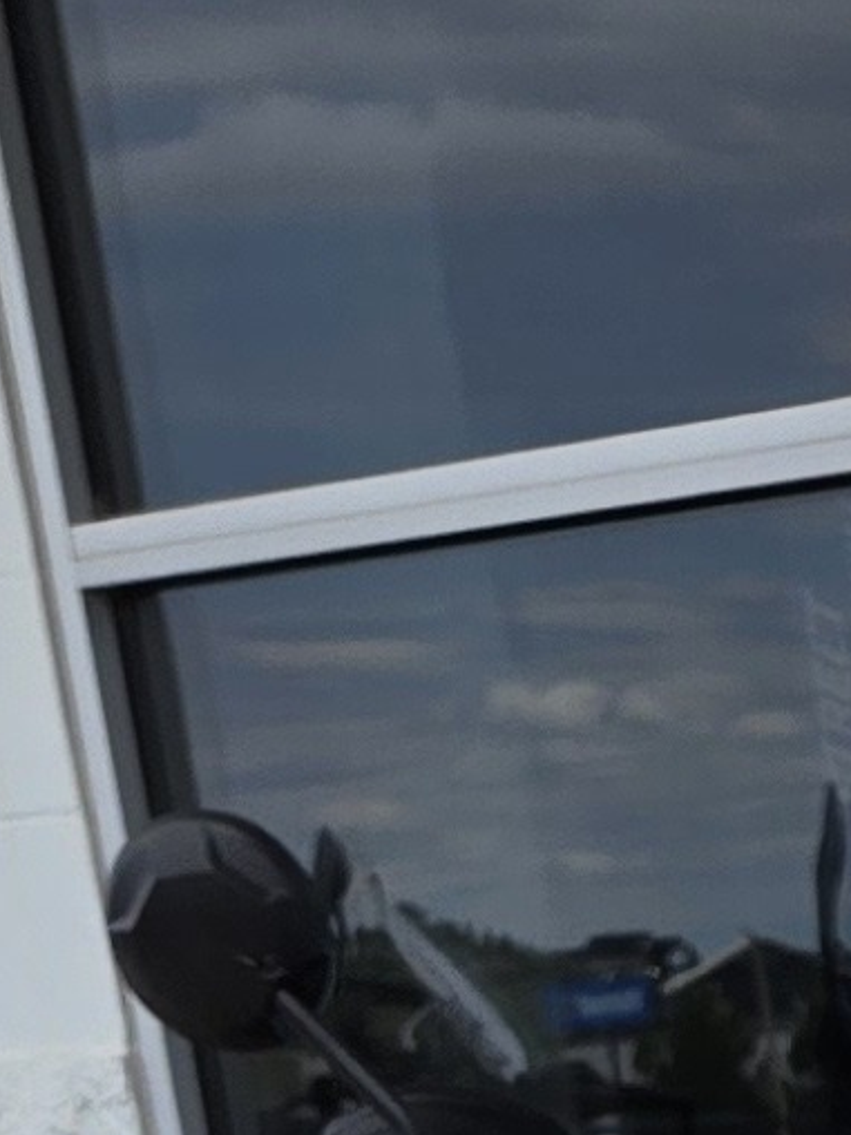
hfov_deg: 7.6
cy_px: 4093
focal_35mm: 181
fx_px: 5933
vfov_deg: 8.1
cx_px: 2135
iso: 25
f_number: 1.8
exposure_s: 1/1050
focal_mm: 5.4
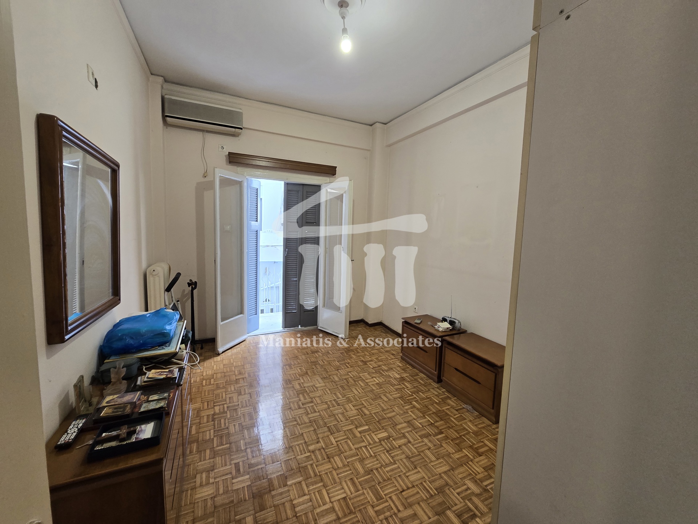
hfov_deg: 106.2
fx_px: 262
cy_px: 262
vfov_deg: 89.9
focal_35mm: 13
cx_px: 349
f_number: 2.2
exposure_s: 1/50
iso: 160
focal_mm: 2.2
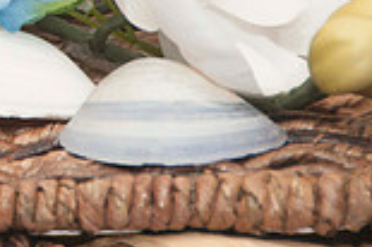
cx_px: -202
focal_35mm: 955
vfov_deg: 1.4
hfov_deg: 2.2
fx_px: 9858
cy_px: -83
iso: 400
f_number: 5.6
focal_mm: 170
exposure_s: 1/125
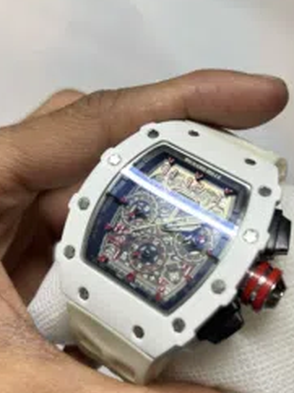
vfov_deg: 43.9
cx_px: 153
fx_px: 488
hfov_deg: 33.5
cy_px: 209
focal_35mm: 43
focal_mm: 5.7
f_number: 1.5
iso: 80
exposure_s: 1/50
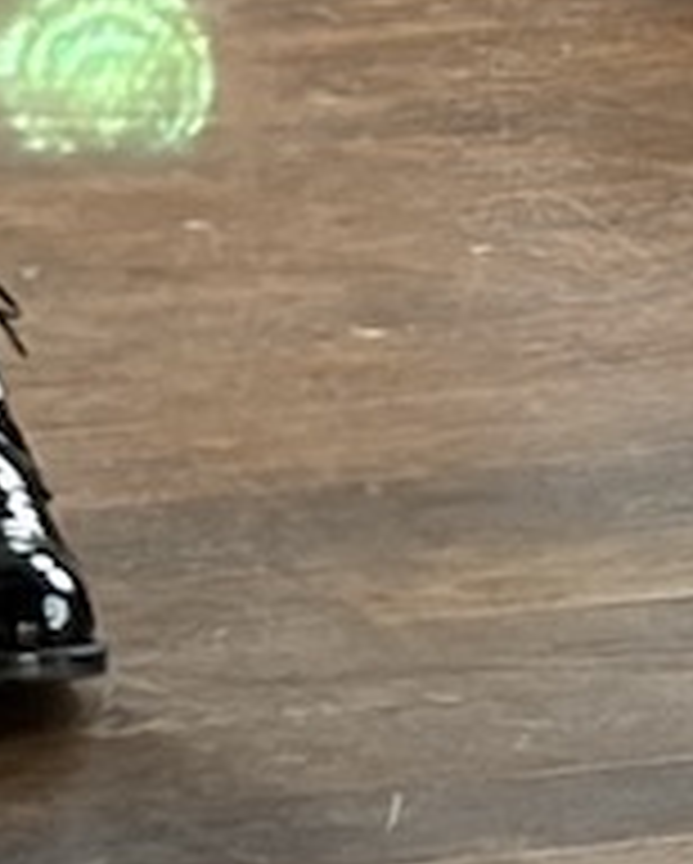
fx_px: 10802
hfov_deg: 3.6
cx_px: -1458
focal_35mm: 422
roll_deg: +1.3
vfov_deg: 4.3
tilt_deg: -0.1
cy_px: -2290
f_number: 1.6
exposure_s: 1/100
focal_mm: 5.96
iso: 50
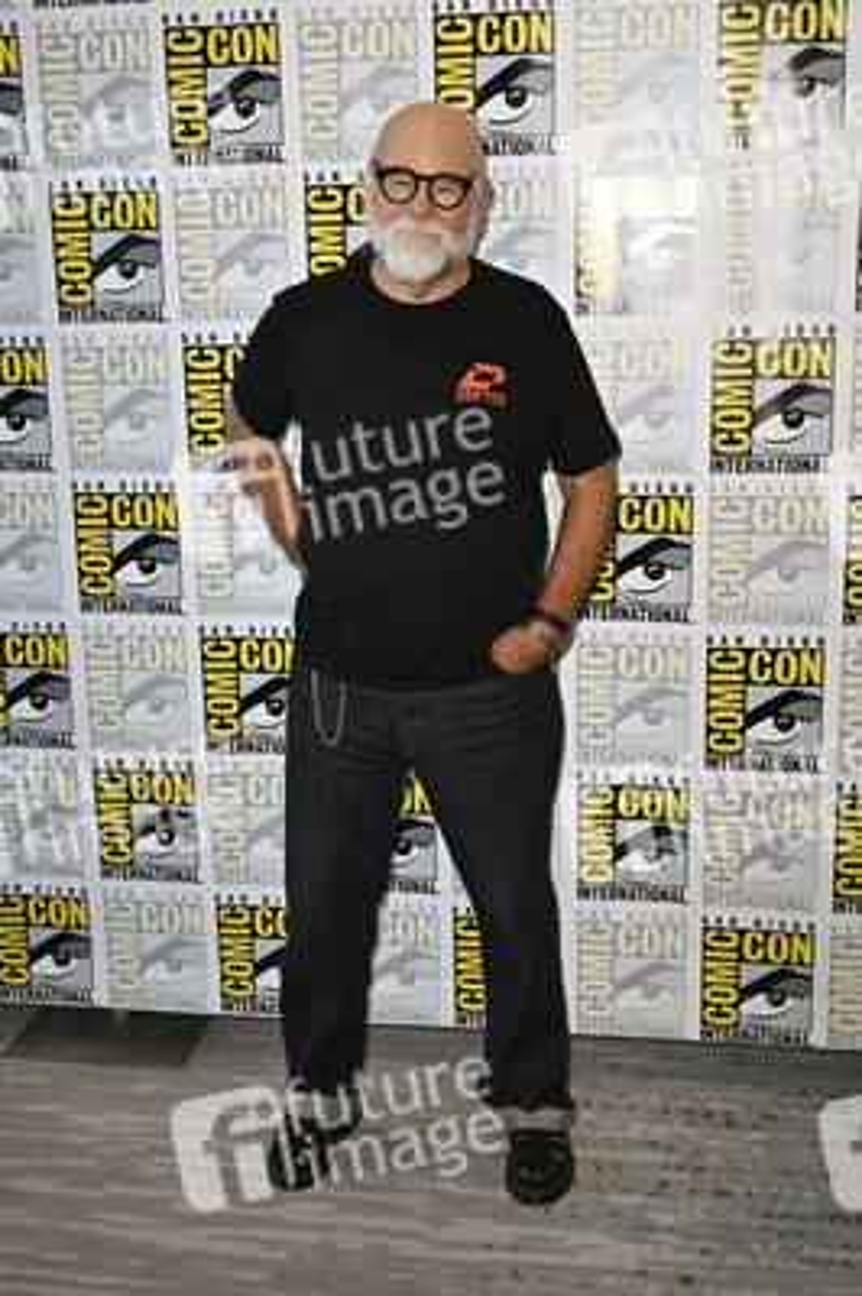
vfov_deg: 48.5
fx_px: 1439
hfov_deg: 33.3
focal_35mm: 40
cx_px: 431
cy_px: 648
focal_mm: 40
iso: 1250
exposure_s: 1/250
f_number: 5.6
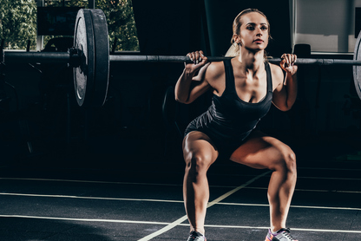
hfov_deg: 23.2
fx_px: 873
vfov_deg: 15.7
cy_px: 99
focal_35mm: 87
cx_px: 253
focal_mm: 50
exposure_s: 1/200
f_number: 11
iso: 100
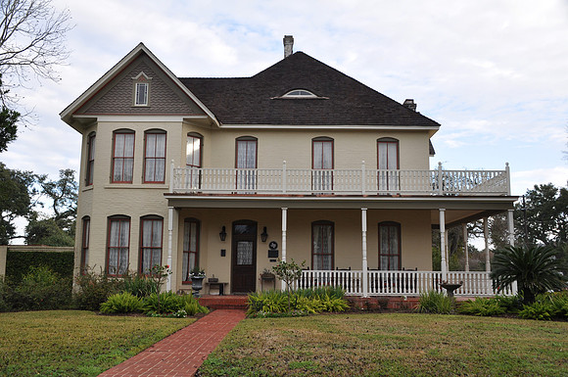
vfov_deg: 36.8
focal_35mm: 36
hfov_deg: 53.2
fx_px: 567
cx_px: 284
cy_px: 188
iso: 200
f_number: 8
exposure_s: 1/60
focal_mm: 24
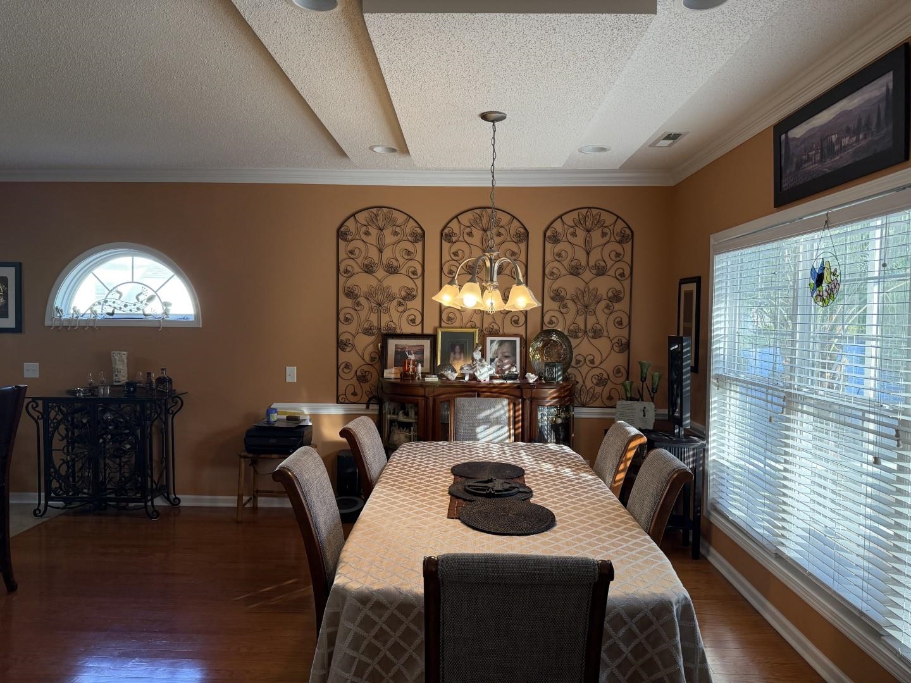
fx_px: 632
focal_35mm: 24
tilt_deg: -2.4
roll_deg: -0.6
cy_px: 342
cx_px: 456
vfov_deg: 56.8
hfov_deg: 71.6
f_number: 1.78
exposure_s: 1/160
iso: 200
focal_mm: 6.76
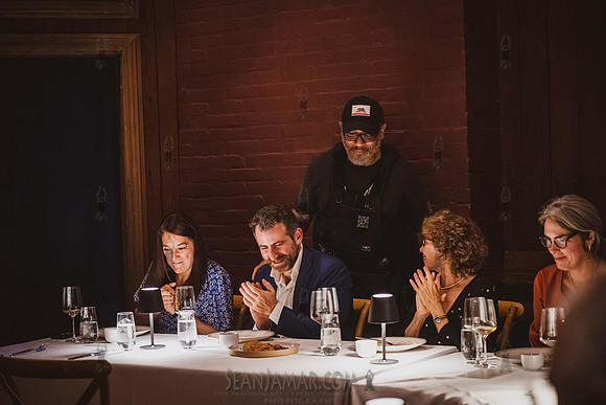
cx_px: 303
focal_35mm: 78
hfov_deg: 26.0
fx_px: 1313
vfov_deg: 17.5
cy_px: 202
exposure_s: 1/160
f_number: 2.8
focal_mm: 78
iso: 16000
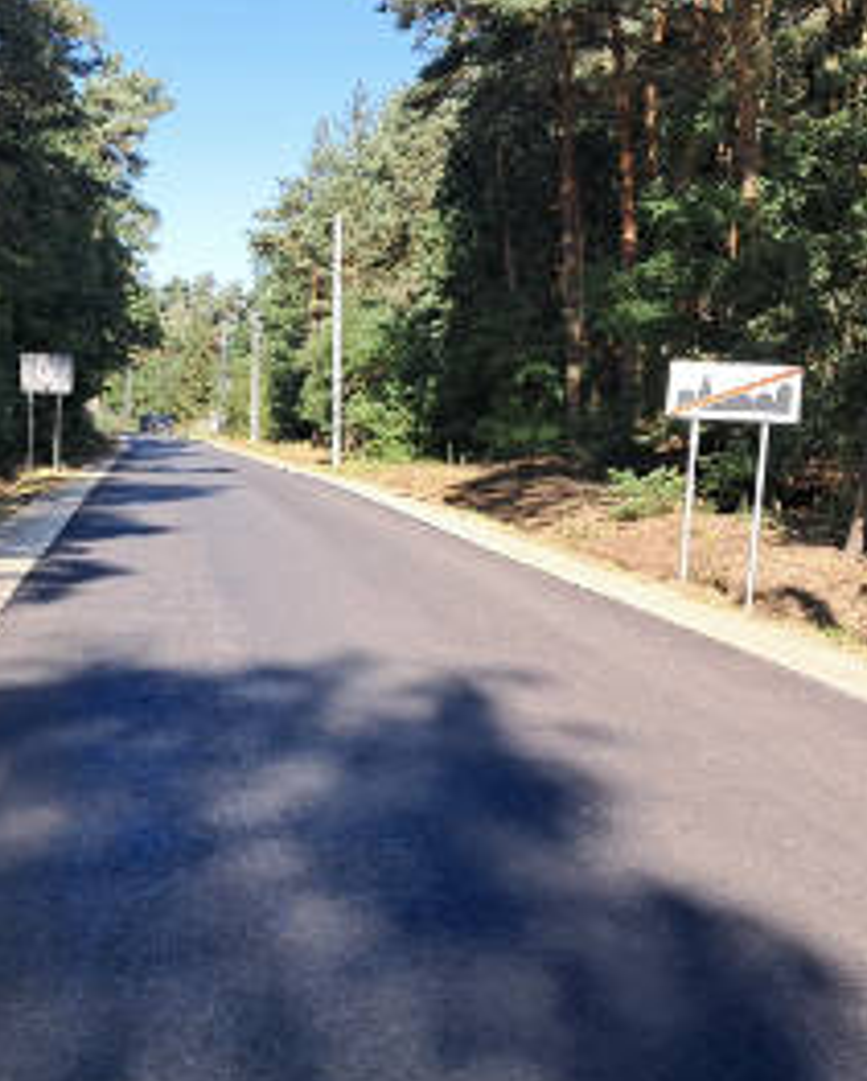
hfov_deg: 27.4
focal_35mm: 55
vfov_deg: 34.1
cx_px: 259
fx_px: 1761
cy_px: 497
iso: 50
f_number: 1.8
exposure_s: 1/285
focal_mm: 4
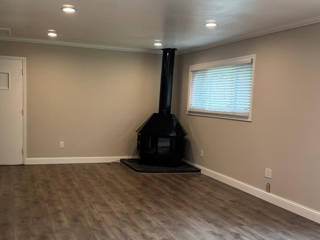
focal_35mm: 40
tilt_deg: -6.6
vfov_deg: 35.8
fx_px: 370
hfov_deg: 46.7
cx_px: 137
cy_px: 141
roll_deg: -1.3
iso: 160
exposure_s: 1/120
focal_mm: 6.76
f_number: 1.78
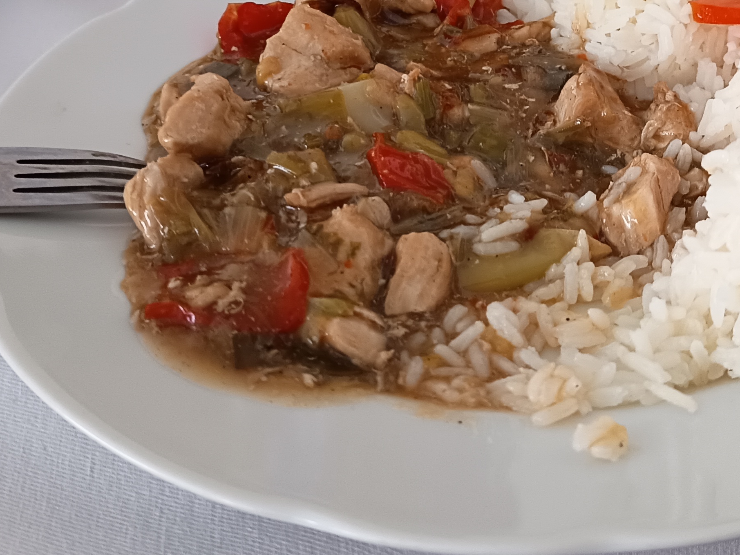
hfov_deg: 35.8
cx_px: 498
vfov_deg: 26.7
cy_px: 65
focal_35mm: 53
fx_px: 1133
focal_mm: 5.27
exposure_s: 1/20
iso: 1282
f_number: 1.7
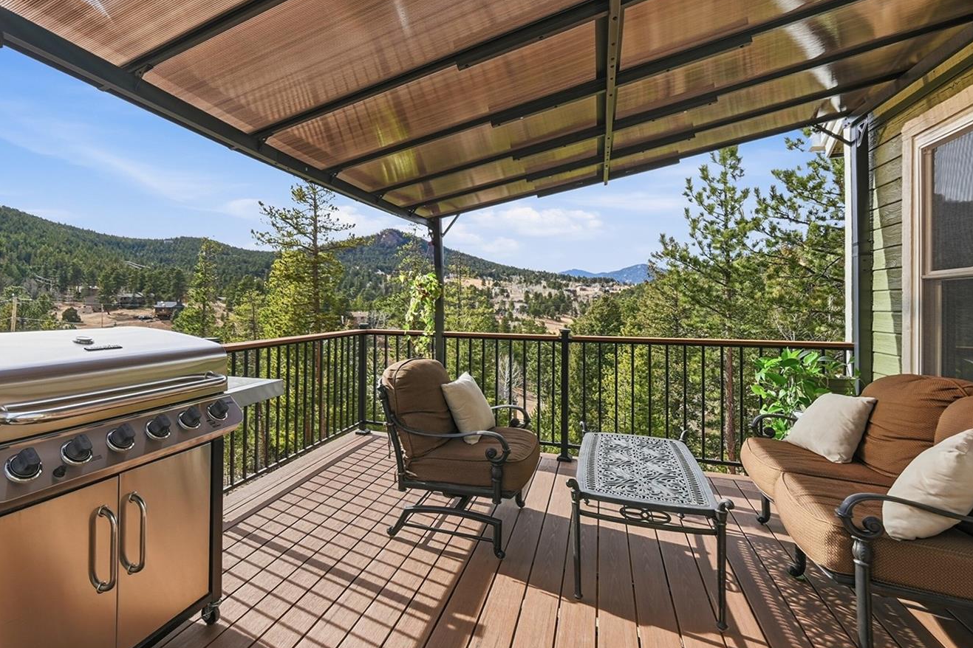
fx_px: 459
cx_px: 389
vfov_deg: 70.4
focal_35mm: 17
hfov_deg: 92.1
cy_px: 304
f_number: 8
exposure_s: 1/2000
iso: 400
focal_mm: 14
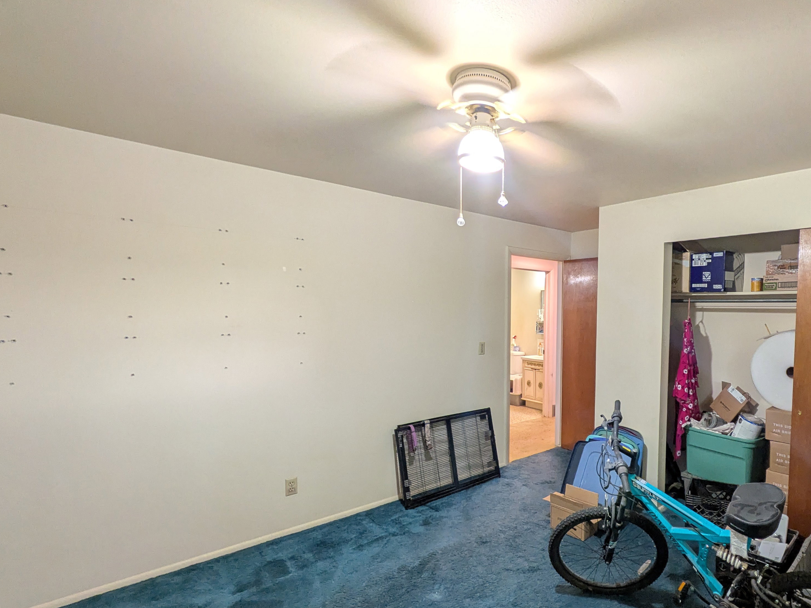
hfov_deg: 81.4
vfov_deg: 68.5
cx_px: 549
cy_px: 337
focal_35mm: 19
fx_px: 445
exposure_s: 1/30
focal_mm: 1.83
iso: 104
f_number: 2.2
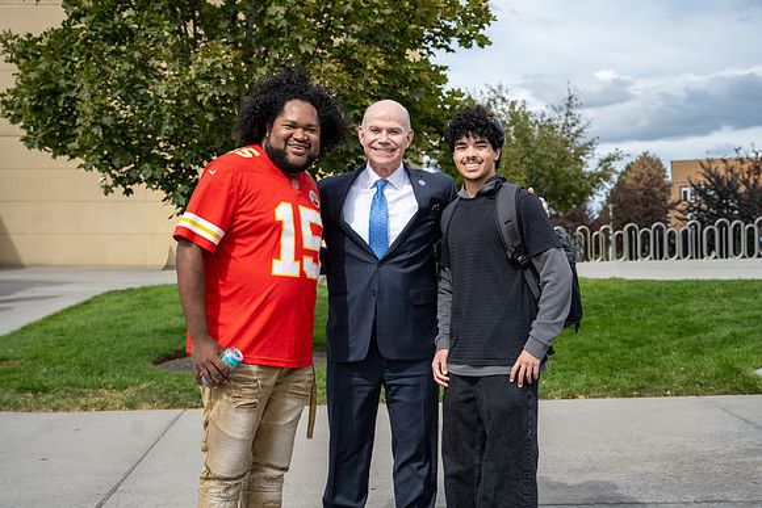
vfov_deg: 27.5
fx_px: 1037
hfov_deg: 40.3
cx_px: 381
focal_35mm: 49
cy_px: 254
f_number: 4
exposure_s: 1/800
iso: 100
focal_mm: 49
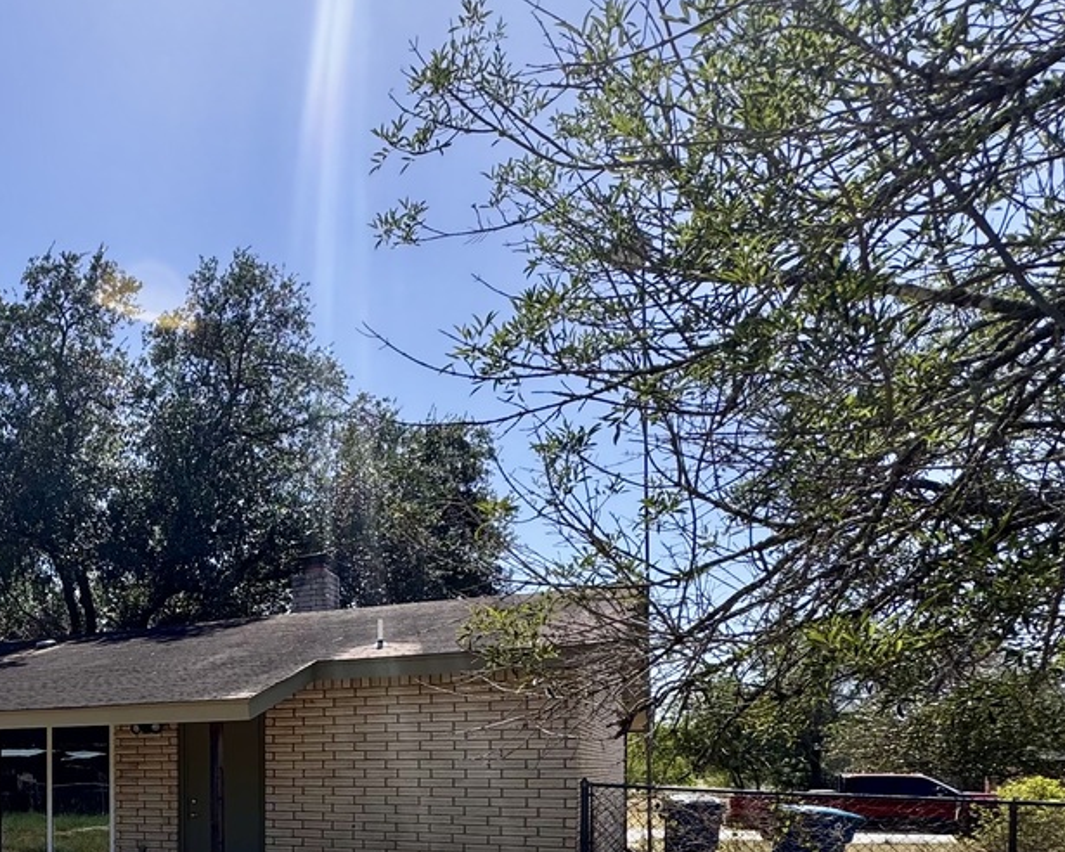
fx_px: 1009
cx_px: 0
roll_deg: -0.2
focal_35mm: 32
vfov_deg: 41.7
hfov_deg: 46.6
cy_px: 786
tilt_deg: -0.7
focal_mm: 2.22
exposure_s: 1/1078
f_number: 2.2
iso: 50
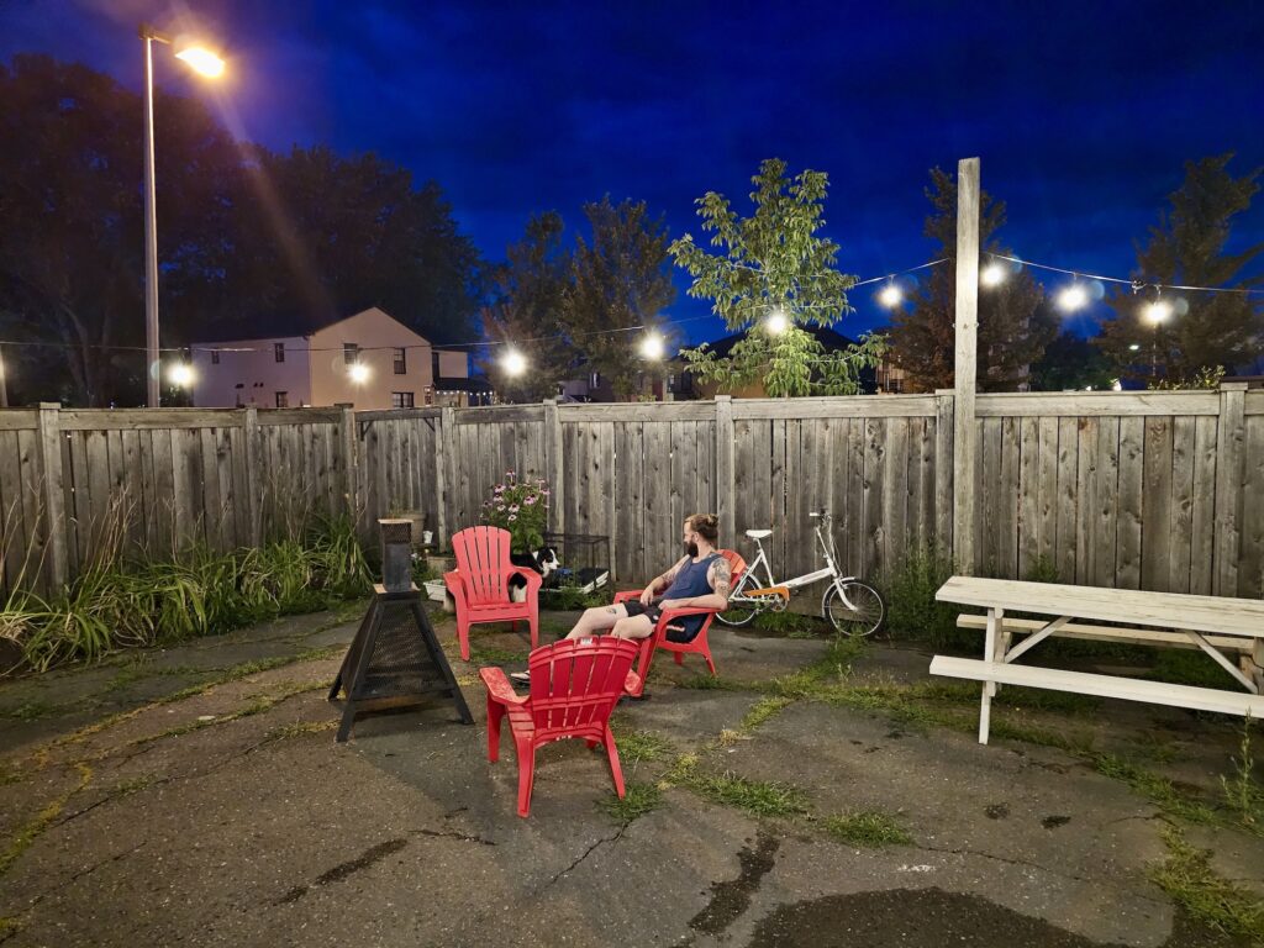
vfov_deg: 58.9
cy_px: 474
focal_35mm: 23
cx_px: 632
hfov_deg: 73.9
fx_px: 840
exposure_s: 1/24
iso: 1600
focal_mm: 6.3
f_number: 1.7
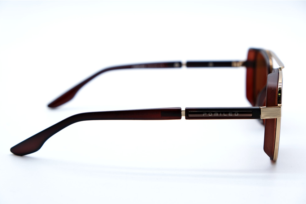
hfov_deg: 25.4
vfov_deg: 17.1
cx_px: 153
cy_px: 103
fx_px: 680
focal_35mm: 80
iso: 160
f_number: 5.6
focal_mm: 52.7
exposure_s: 1/140
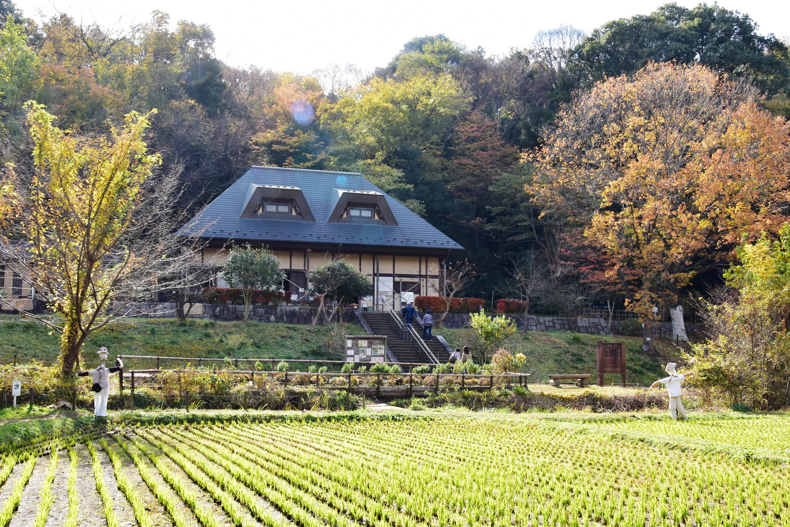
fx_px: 889
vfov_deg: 33.0
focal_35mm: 40
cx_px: 395
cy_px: 264
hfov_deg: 47.9
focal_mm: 27
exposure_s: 1/100
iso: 400
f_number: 14
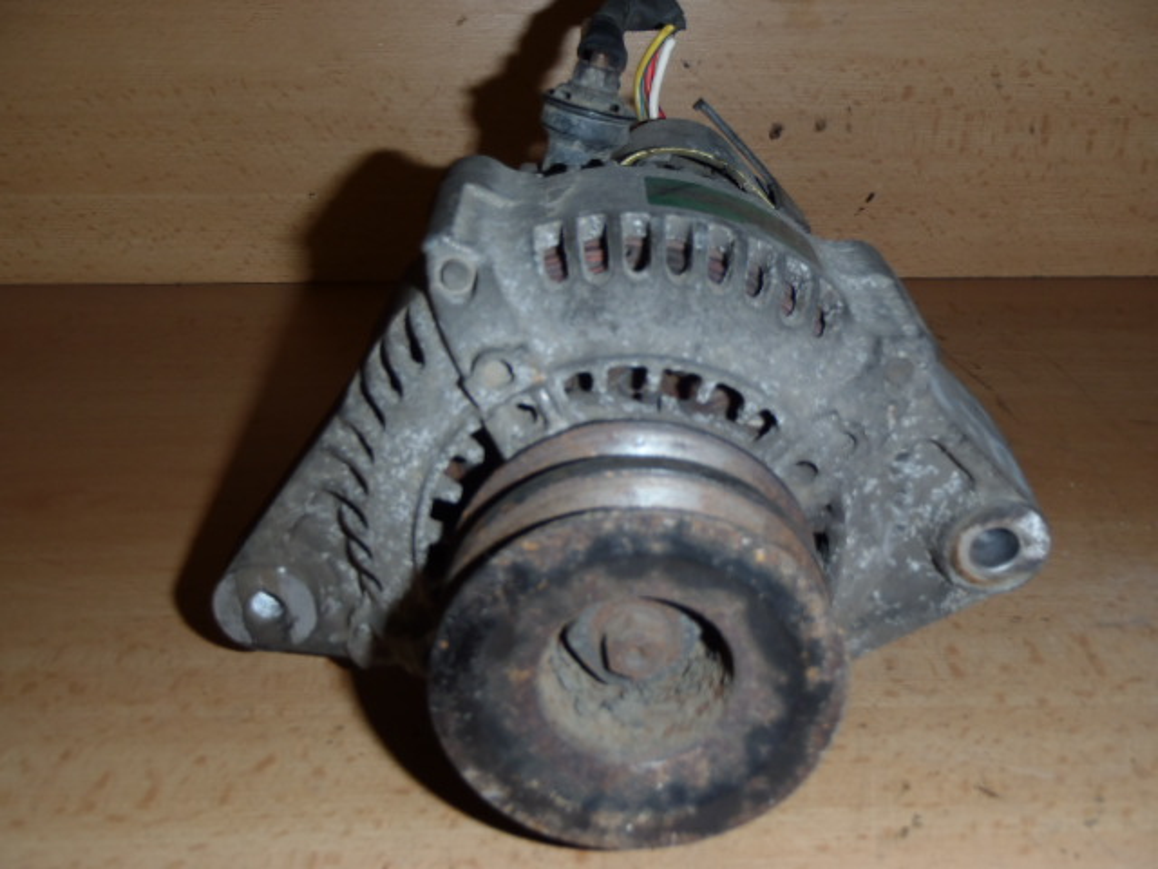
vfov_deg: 37.7
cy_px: 434
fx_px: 1271
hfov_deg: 49.0
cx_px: 579
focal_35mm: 38
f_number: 4.6
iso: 100
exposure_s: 1/40
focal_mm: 6.83
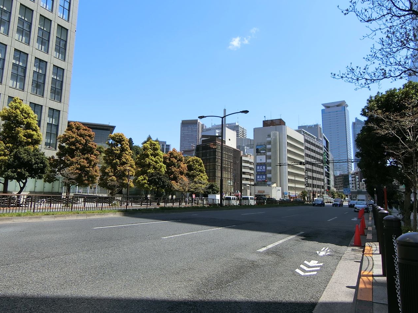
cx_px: 203
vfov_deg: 56.8
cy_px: 150
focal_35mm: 24
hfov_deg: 71.6
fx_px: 290
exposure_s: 1/200
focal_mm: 4.06
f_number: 6.9
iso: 80
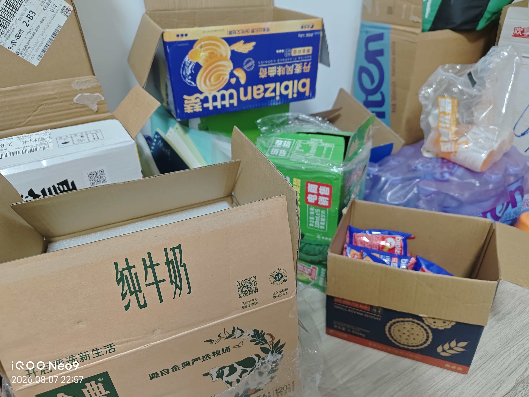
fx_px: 351
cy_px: 198
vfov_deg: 58.9
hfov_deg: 73.9
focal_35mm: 23
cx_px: 264
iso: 1844
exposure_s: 1/33.3
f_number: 1.88
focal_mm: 5.56
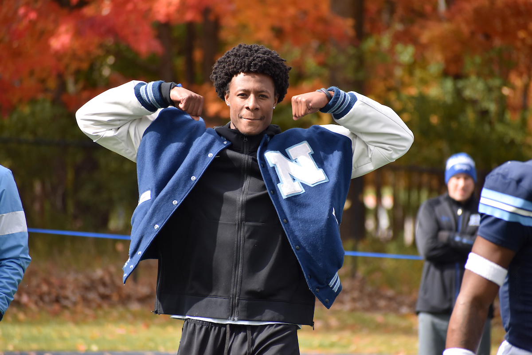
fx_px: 4876
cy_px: 178
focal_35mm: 330
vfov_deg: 4.2
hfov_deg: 6.2
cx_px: 266
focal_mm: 220
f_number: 5.6
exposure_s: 1/1000
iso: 360
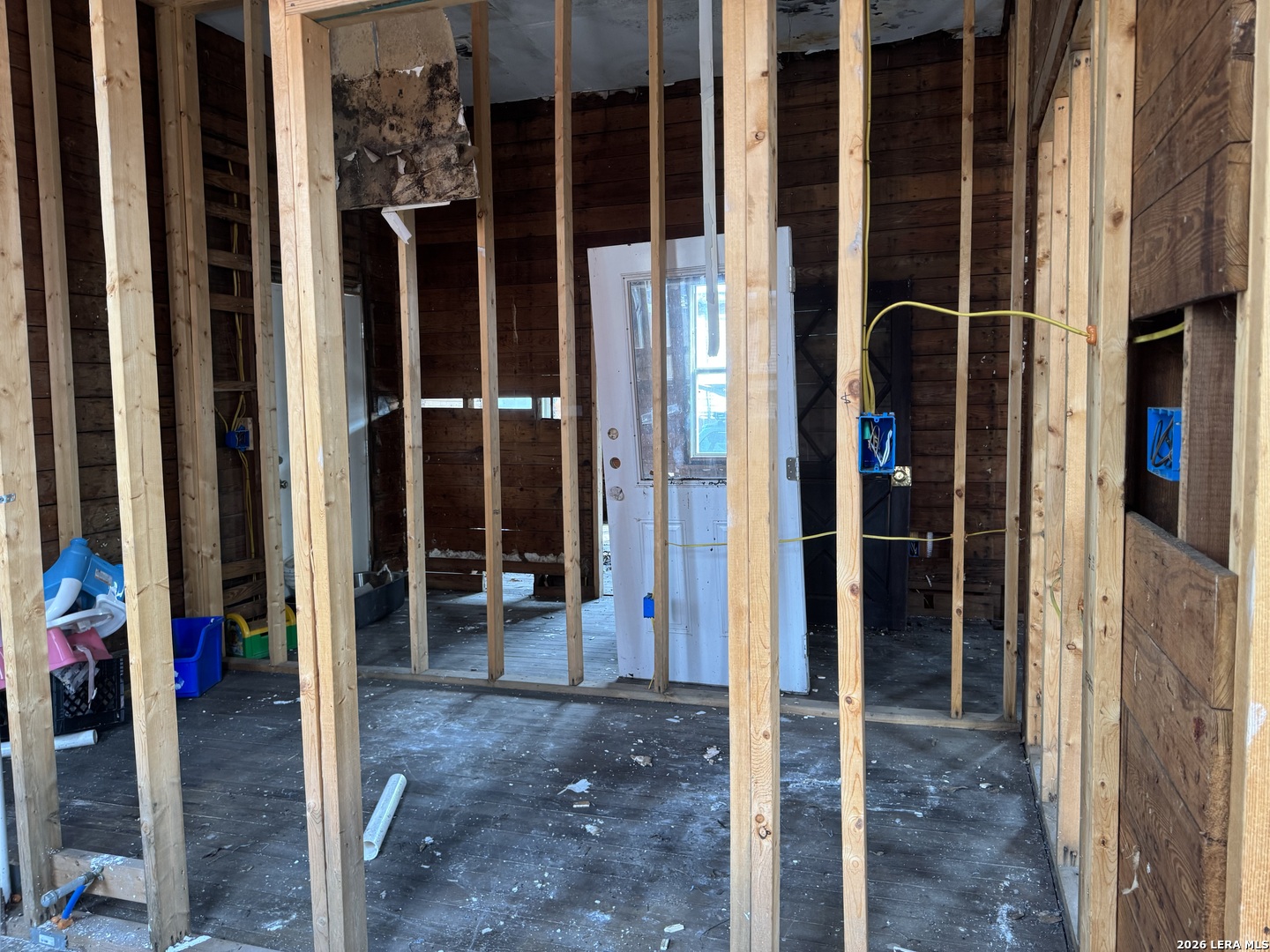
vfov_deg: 56.8
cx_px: 635
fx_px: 881
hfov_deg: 71.6
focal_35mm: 24
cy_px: 476
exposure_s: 1/64
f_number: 1.78
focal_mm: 6.76
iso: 200
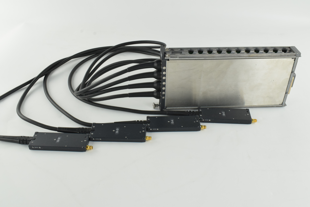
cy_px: 104
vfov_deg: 35.5
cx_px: 155
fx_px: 323
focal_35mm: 38
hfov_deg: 51.3
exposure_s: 1/60
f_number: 18
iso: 1600
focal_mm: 25
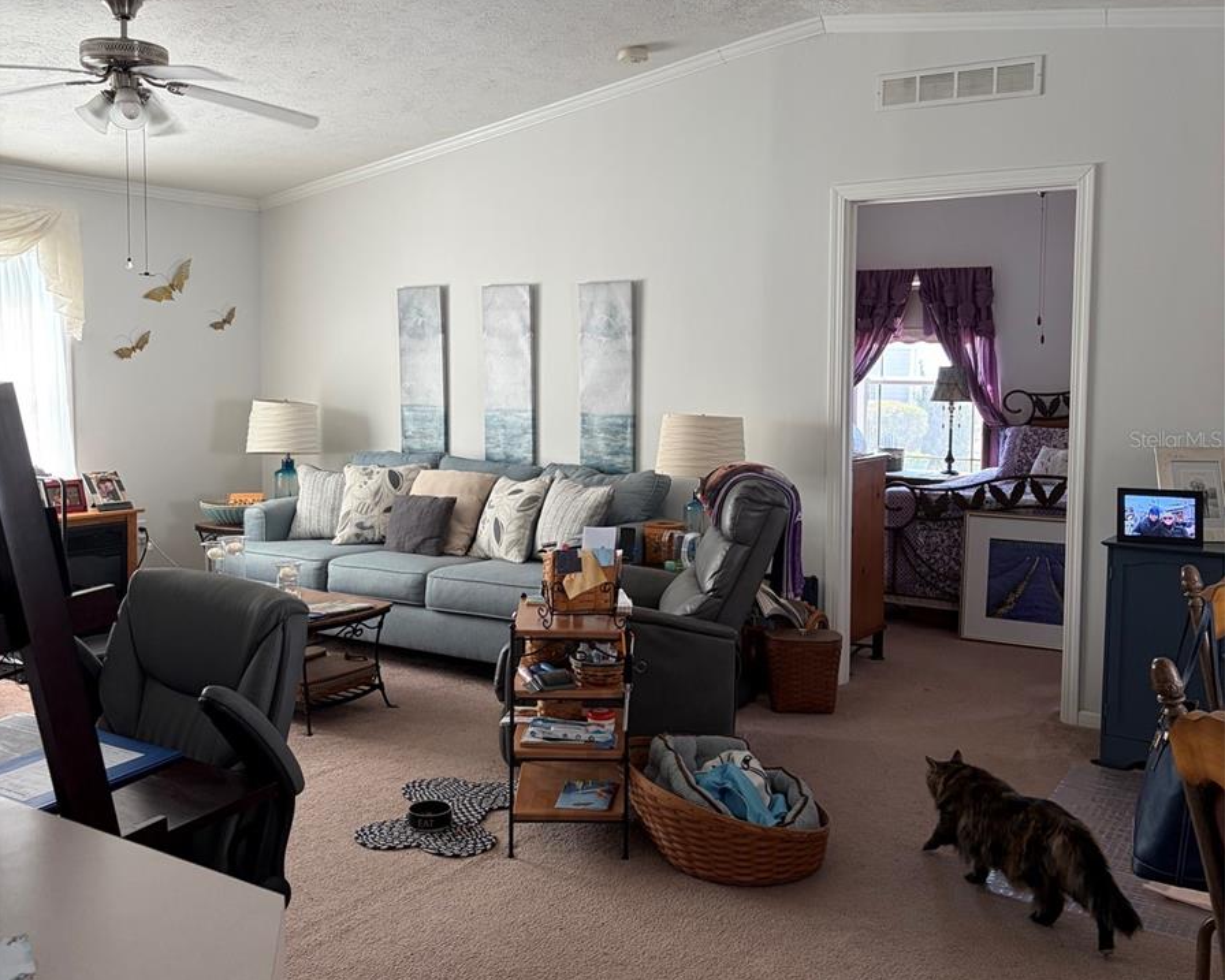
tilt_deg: -3.0
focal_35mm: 34
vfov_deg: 43.3
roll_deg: +0.0
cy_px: 439
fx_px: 1233
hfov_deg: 52.8
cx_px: 611
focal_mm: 5.96
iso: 125
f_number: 1.6
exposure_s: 1/77
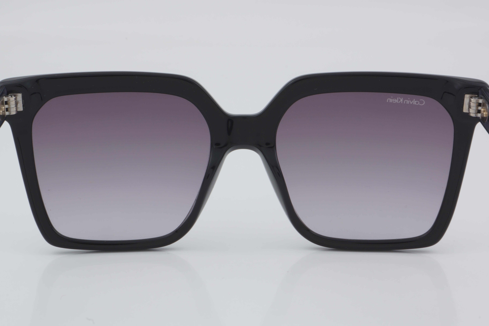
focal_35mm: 82
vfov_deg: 16.6
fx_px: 1121
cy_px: 163
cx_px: 244
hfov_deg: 24.6
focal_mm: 55
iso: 100
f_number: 32
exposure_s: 1/4
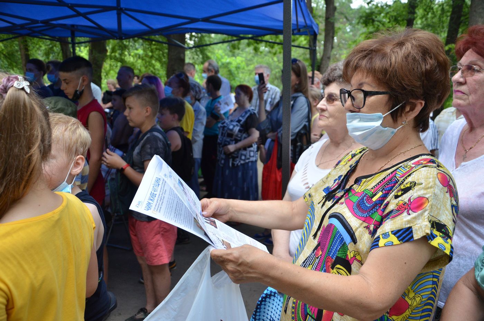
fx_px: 362
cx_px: 242
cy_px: 160
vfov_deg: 47.7
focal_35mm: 27
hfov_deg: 67.5
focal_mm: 18
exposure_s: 1/320
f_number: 5
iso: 800
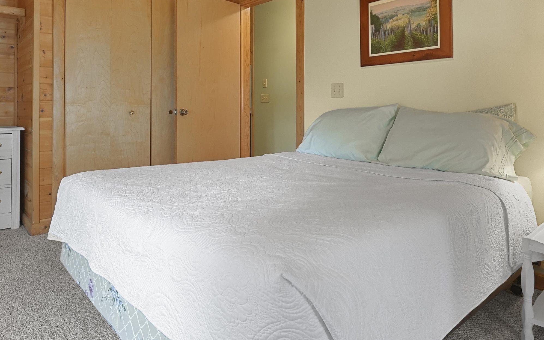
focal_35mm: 22
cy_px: 68
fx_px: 326
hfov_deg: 79.3
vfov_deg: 51.6
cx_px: 240
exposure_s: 1/13
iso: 2000
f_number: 10
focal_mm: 14
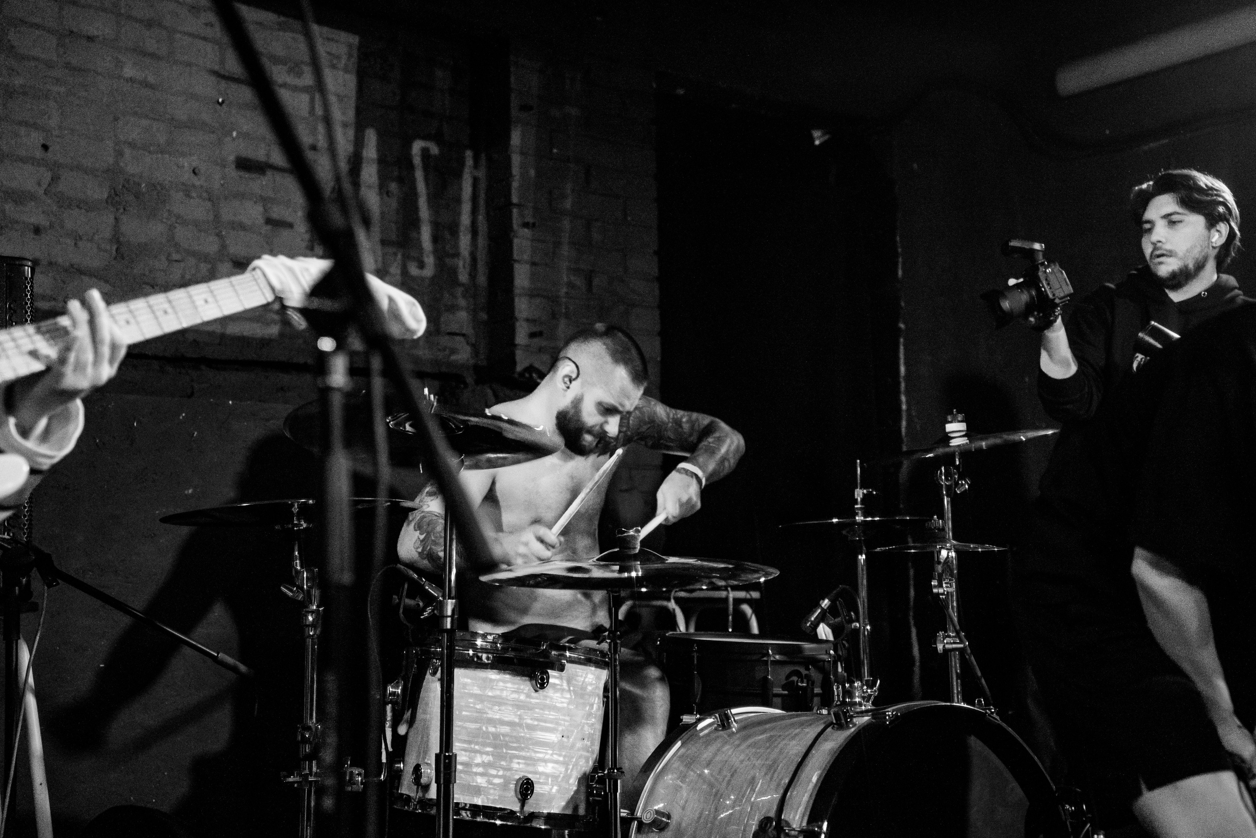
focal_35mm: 46
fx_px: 1605
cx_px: 628
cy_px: 419
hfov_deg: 42.7
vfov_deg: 29.2
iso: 5000
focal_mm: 46
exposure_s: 1/160
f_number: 2.8
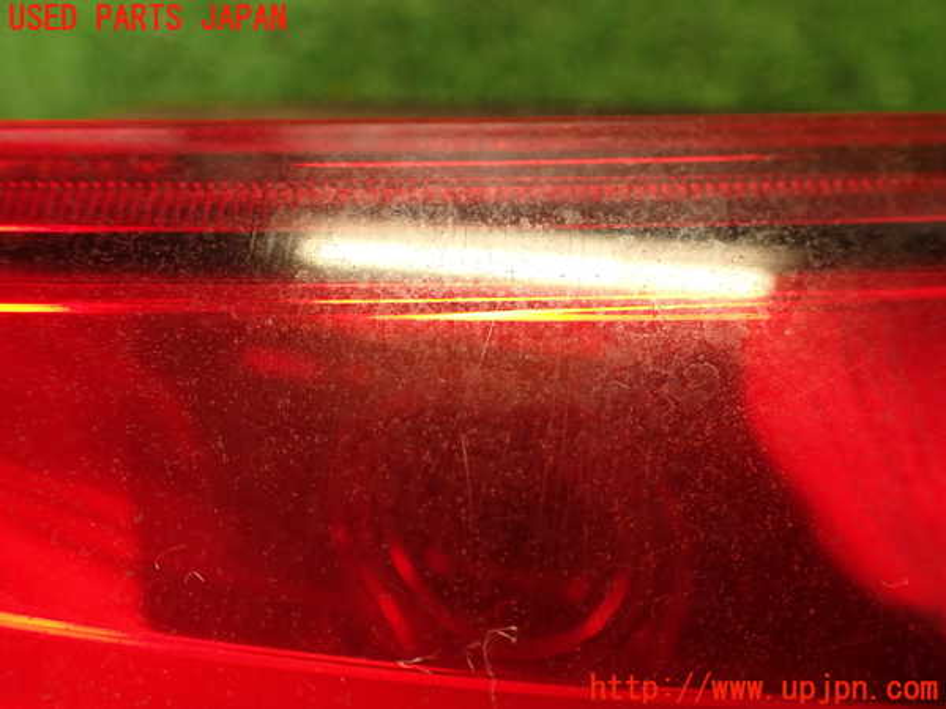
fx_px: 875
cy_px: 354
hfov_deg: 56.8
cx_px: 473
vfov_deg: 44.2
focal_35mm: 32
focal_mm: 5.79
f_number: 2.4
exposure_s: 1/30
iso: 250
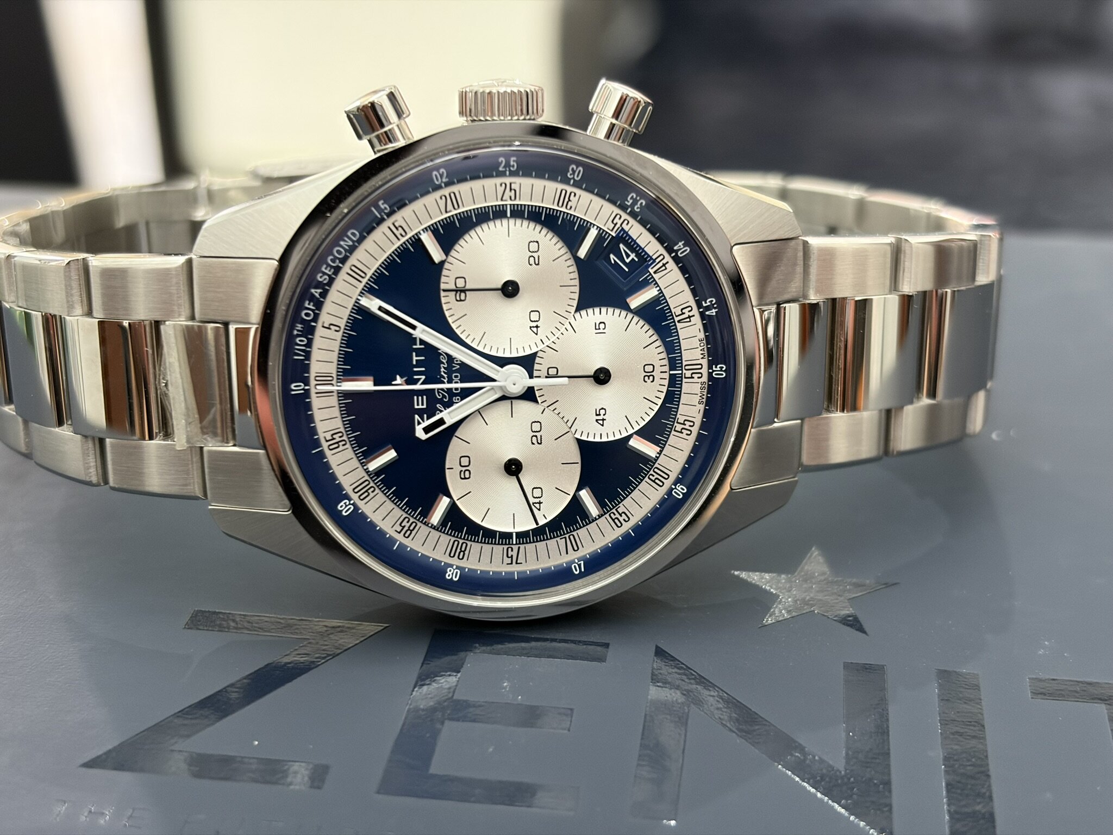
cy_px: 418
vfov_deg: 28.0
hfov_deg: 36.8
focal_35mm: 52
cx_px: 556
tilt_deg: -26.8
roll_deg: +0.5
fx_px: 1672
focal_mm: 5.96
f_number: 1.6
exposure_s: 1/33
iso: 160
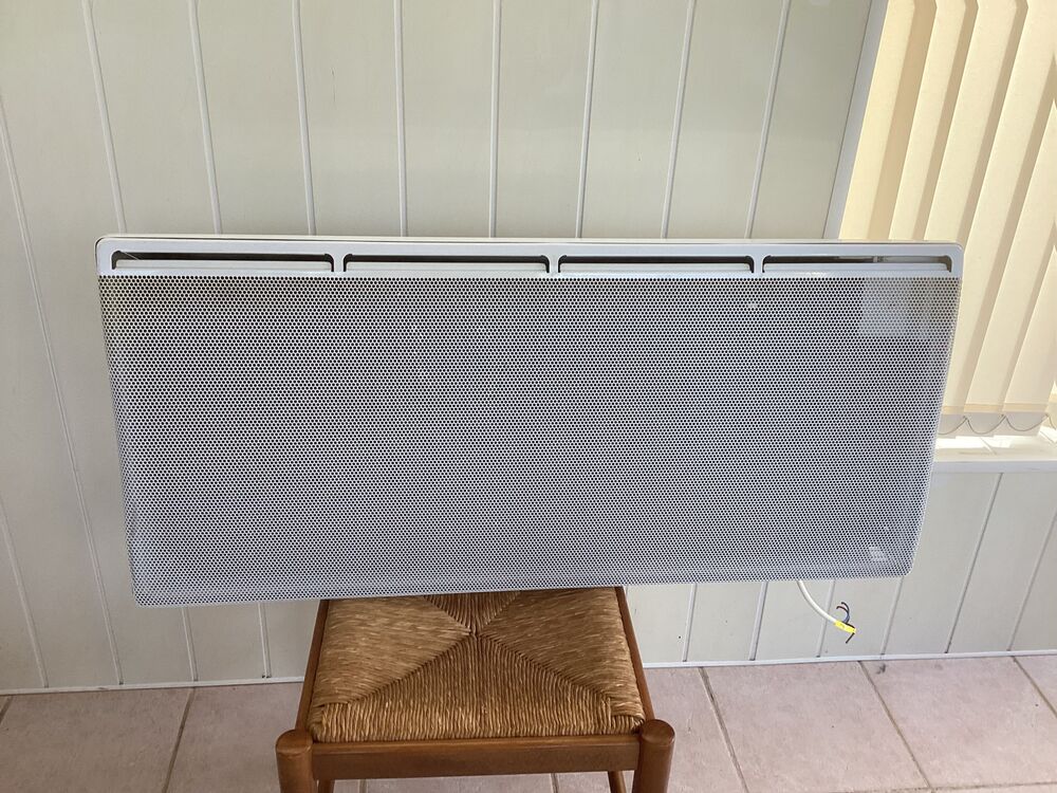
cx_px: 528
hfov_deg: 58.4
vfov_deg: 45.4
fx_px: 947
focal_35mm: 31
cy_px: 396
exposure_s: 1/120
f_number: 2.4
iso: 64
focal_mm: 3.3
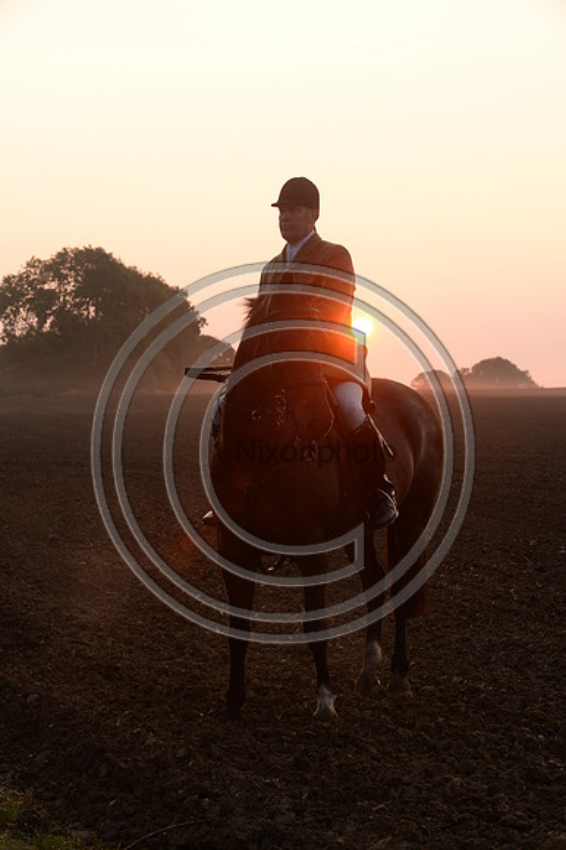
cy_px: 425
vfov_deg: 25.4
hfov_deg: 17.0
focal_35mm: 80
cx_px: 283
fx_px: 1889
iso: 2500
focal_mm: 80
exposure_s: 1/500
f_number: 8
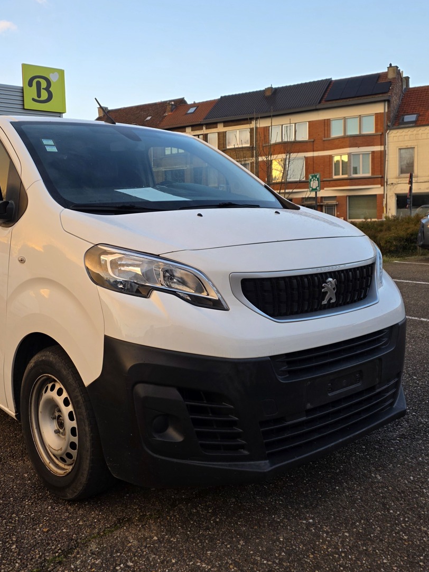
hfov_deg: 41.2
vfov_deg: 53.9
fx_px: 562
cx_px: 135
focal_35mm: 34
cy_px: 260
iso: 40
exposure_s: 1/180
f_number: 1.7
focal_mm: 6.3
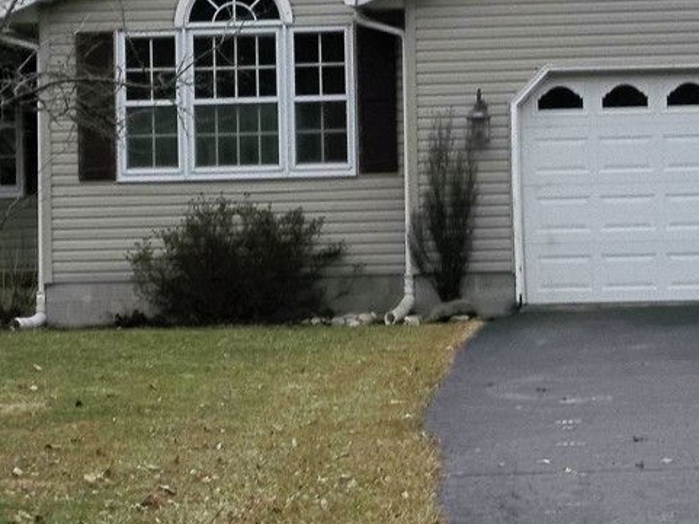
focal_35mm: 230
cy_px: 129
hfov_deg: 8.6
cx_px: 368
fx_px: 4646
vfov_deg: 6.5
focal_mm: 19.6
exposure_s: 1/60
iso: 80
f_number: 5
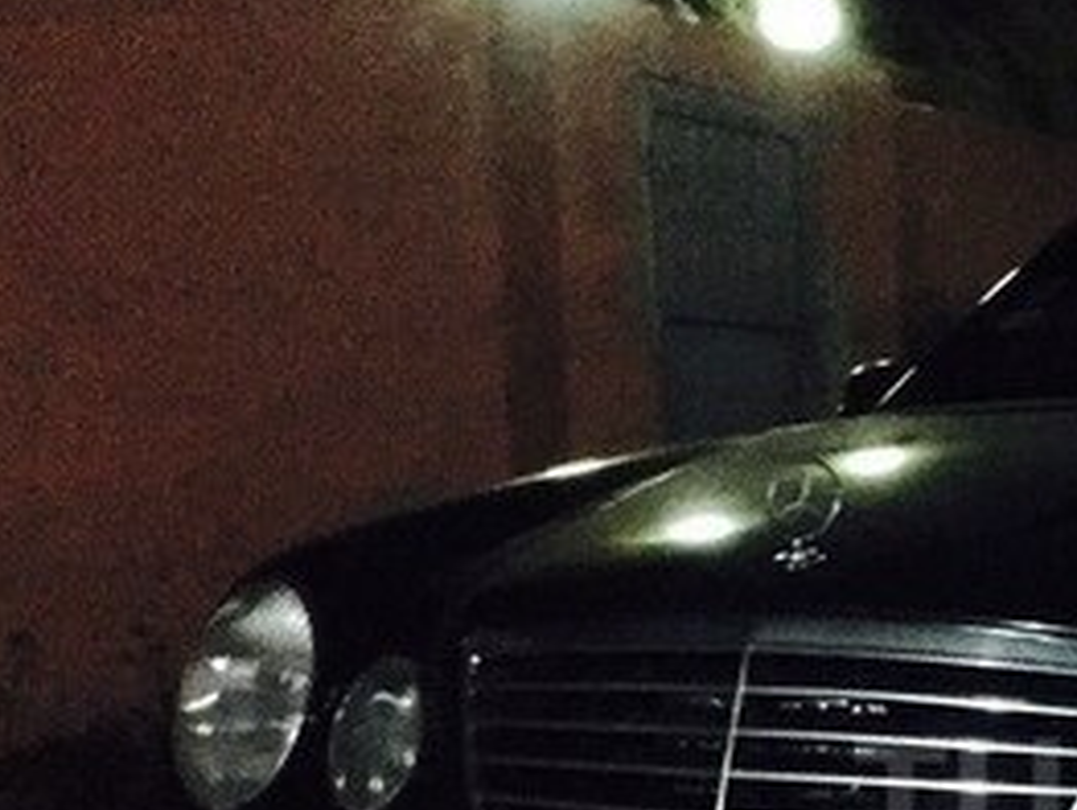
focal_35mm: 73
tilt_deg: -5.1
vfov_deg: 19.6
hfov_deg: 24.3
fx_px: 2273
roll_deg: +1.4
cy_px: 800
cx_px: 1274
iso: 2000
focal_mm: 4.15
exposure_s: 1/17
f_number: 2.2
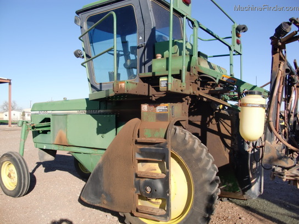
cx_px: 150
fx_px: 311
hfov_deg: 51.4
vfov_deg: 39.7
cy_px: 112
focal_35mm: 36
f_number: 7.9
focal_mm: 6.3
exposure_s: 1/125
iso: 64
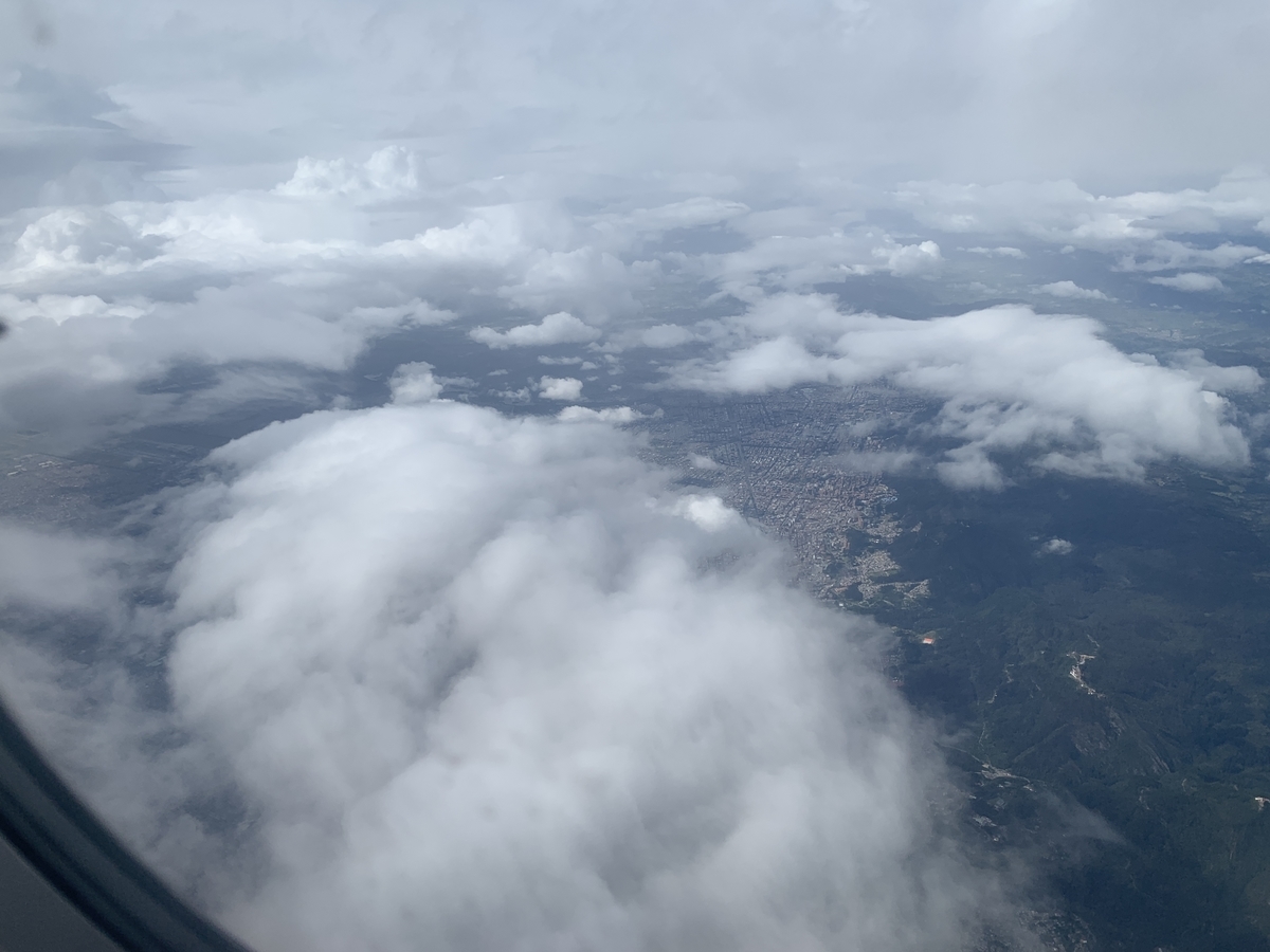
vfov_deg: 53.1
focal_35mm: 26
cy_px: 476
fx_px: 954
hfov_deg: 67.3
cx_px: 635
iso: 25
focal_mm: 4.25
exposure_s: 1/4098
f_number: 1.8
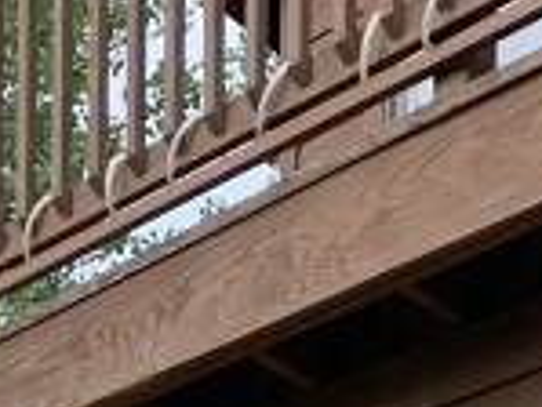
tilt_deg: +7.0
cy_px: 1214
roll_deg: +0.5
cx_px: -44
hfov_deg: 10.9
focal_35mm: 179
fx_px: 2805
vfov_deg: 7.4
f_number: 1.8
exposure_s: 1/683
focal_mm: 4.25
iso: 25
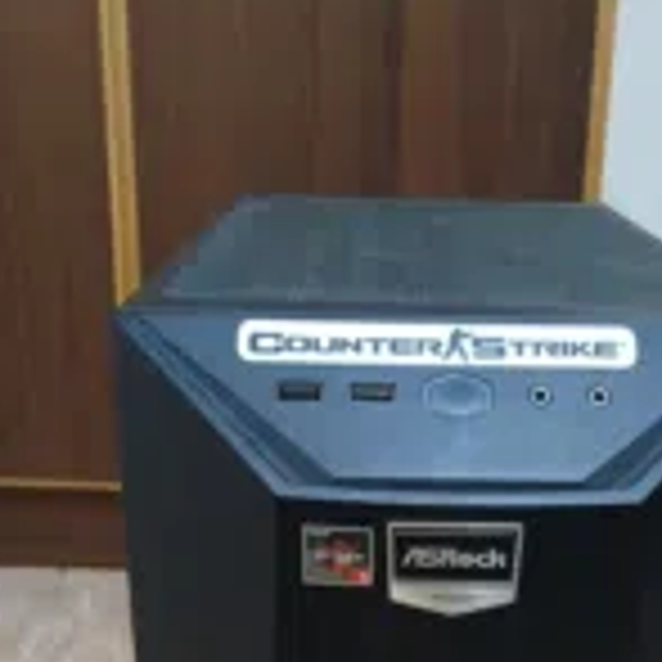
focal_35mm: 65
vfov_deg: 23.6
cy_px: 842
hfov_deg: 26.3
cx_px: 441
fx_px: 1406
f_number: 1.8
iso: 400
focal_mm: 4
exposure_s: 1/25
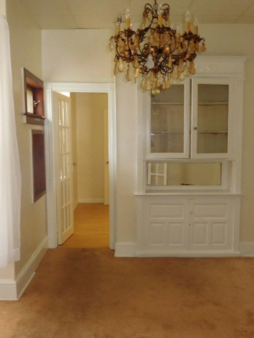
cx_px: 129
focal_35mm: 40
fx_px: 391
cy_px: 178
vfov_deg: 46.8
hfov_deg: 36.0
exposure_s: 1/10
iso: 400
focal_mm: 4.5
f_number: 3.4
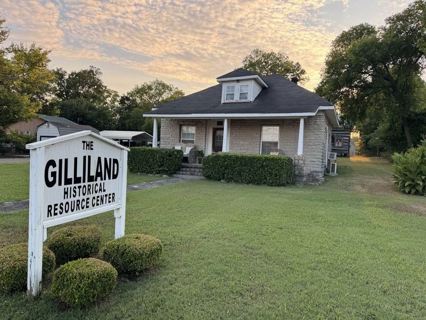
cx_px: 213
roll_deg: -3.1
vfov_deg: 56.8
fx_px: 295
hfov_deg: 71.6
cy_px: 160
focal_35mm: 24
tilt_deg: -1.1
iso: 80
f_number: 1.78
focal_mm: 6.76
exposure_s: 1/433
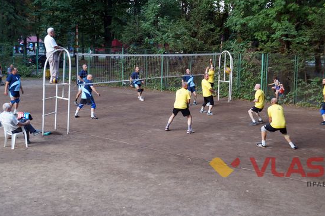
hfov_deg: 42.8
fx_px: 415
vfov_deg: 29.1
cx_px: 173
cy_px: 87
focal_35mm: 46
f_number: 4
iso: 400
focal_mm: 24
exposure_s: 1/60
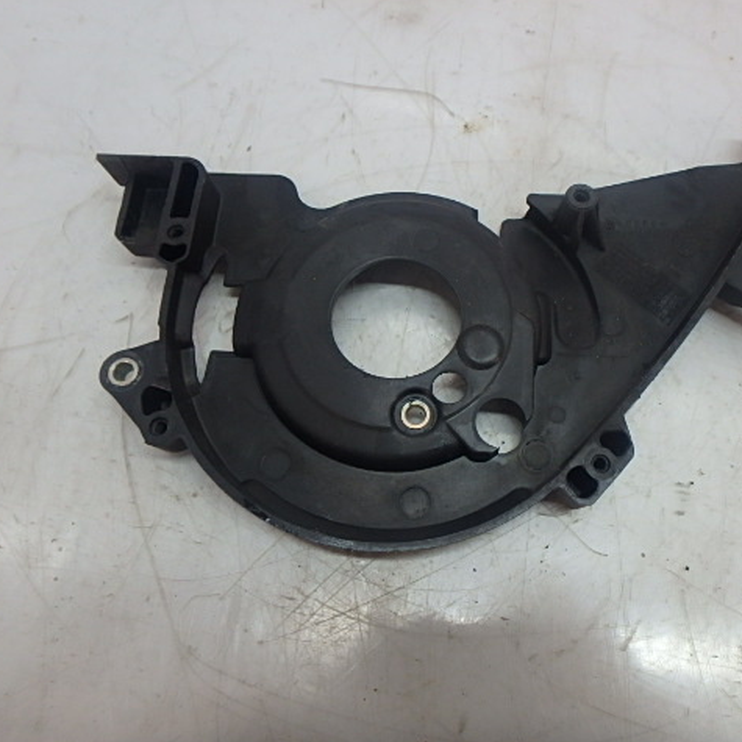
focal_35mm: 25
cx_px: 453
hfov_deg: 62.3
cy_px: 370
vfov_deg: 62.9
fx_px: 606
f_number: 3.5
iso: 200
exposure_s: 1/40
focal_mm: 3.7
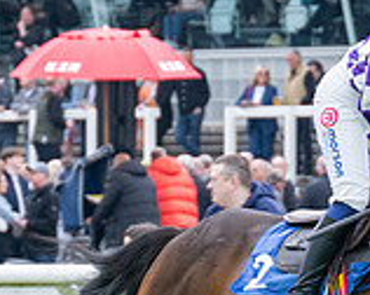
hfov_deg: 3.0
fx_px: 7120
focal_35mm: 651
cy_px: 208
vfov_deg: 2.4
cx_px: 377
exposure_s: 1/640
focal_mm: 98
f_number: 4
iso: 400
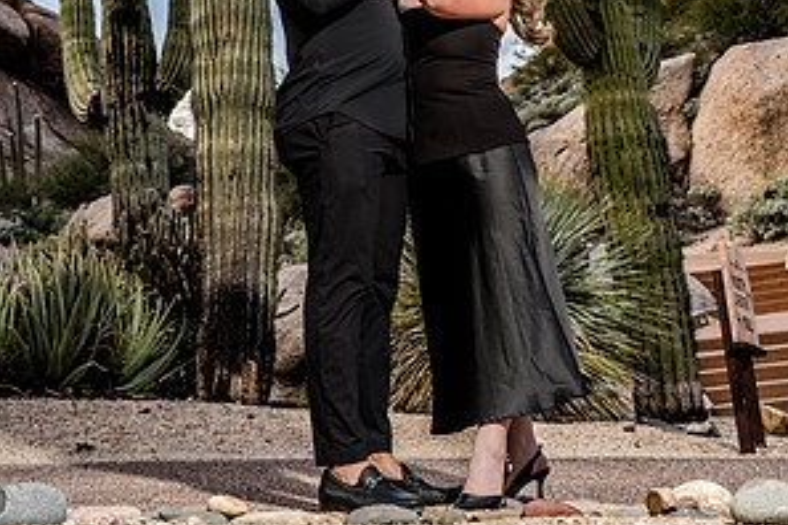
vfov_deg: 23.0
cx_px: 395
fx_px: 1226
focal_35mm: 56
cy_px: -32
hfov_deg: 35.6
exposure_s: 1/250
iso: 250
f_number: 5.6
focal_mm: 37
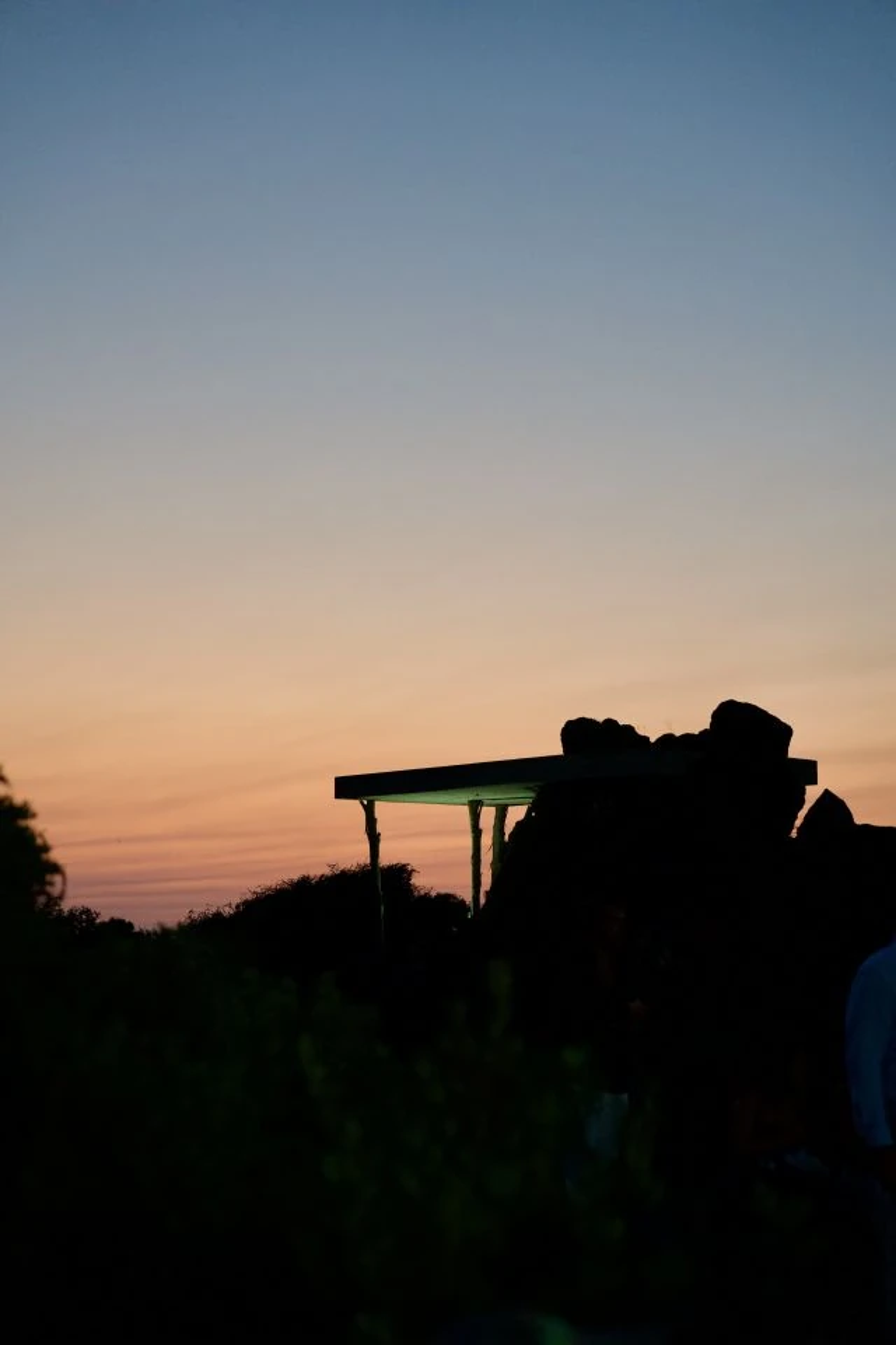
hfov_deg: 19.5
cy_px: 672
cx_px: 448
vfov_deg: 28.8
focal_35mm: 70
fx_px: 2613
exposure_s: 1/250
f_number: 2.8
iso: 5000
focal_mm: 70
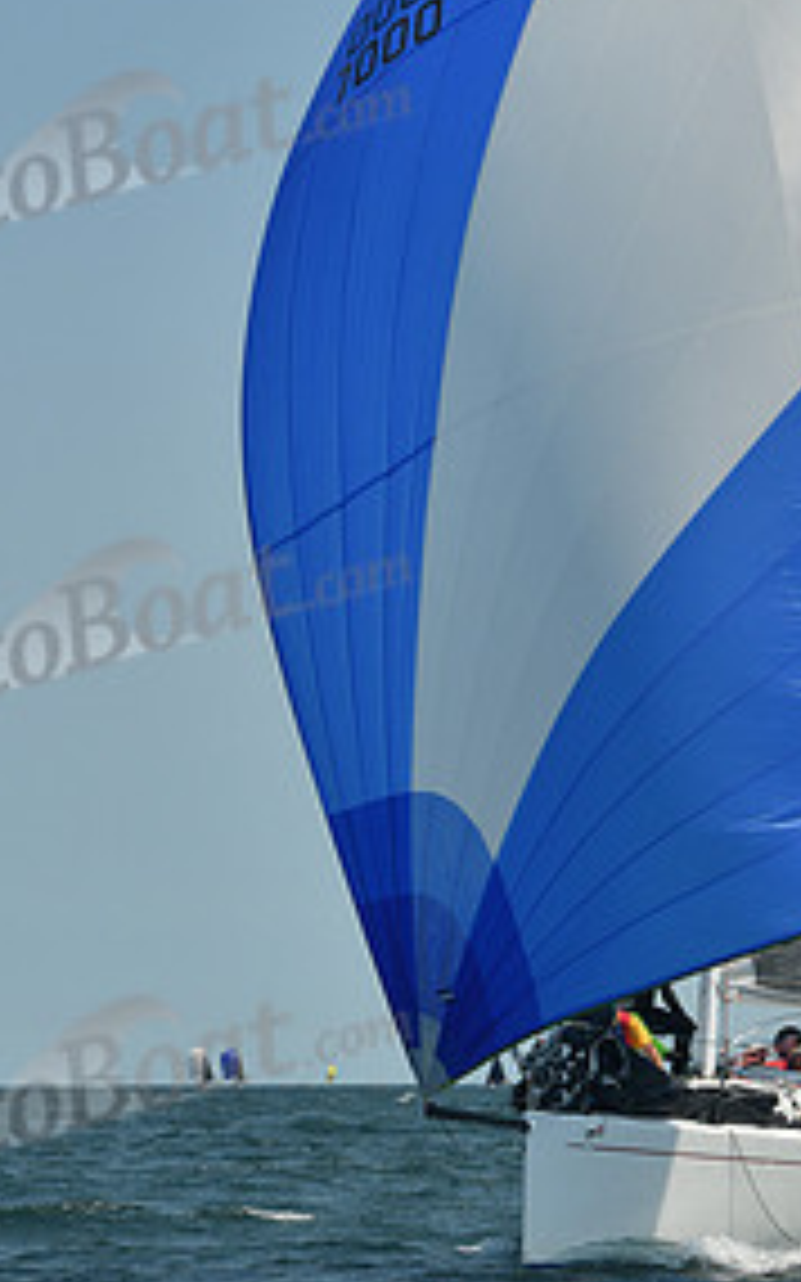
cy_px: 337
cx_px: 646
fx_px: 6535
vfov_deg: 11.2
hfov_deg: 7.0
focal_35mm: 187
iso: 320
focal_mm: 90
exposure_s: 1/640
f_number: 9
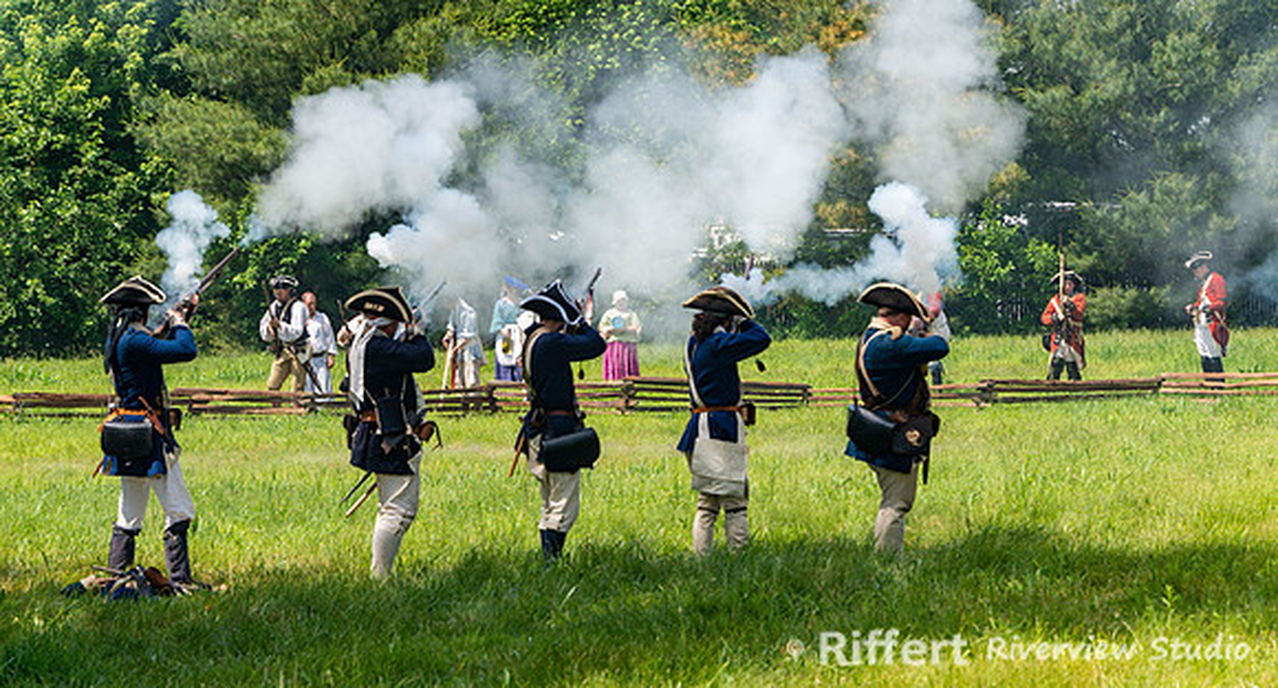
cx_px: 613
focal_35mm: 177
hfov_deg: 12.3
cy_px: 342
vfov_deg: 6.6
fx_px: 5949
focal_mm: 160
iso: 400
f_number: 9
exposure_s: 1/500
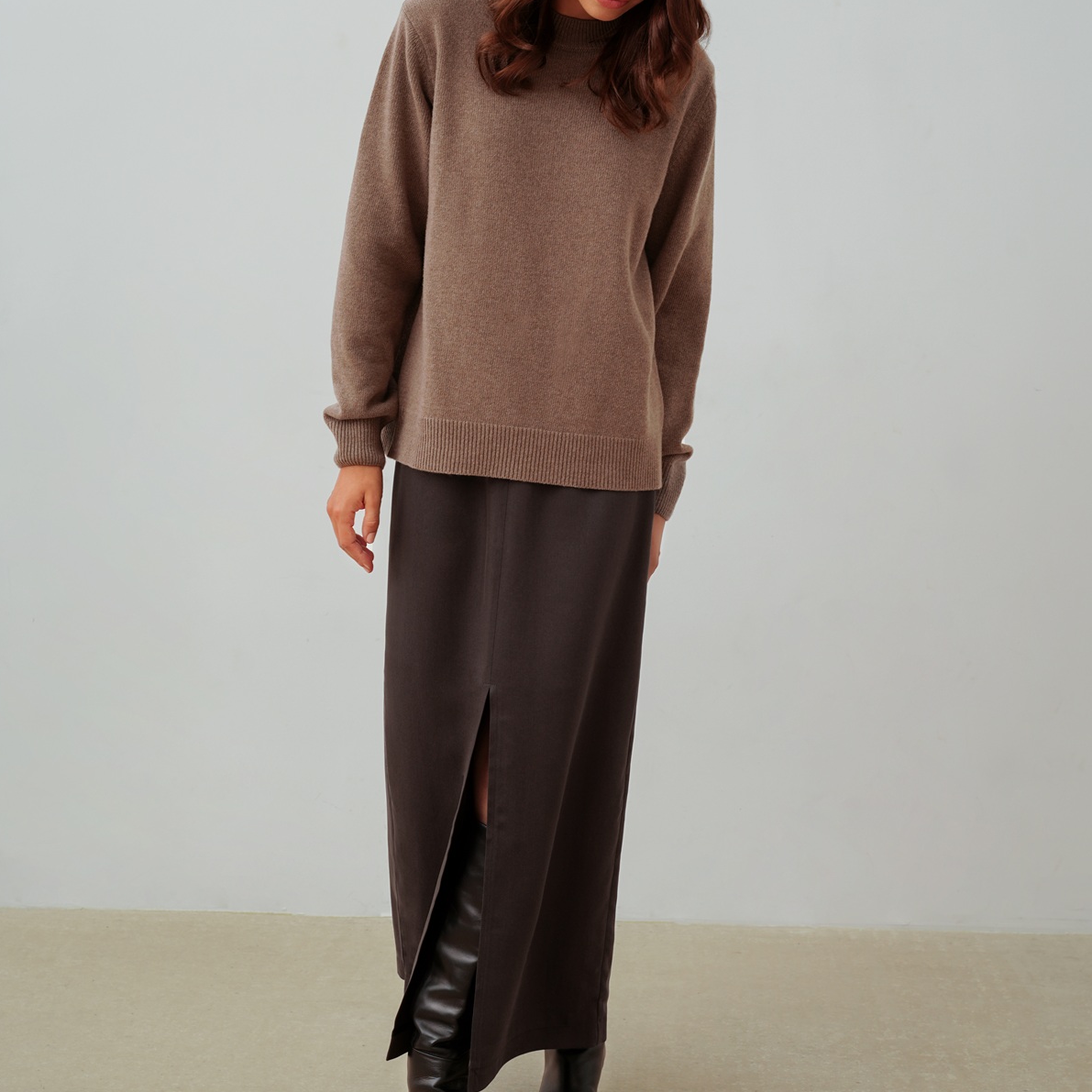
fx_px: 2427
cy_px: 463
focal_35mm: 68
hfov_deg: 25.4
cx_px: 543
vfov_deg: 25.3
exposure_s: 1/125
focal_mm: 53
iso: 125
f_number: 7.1
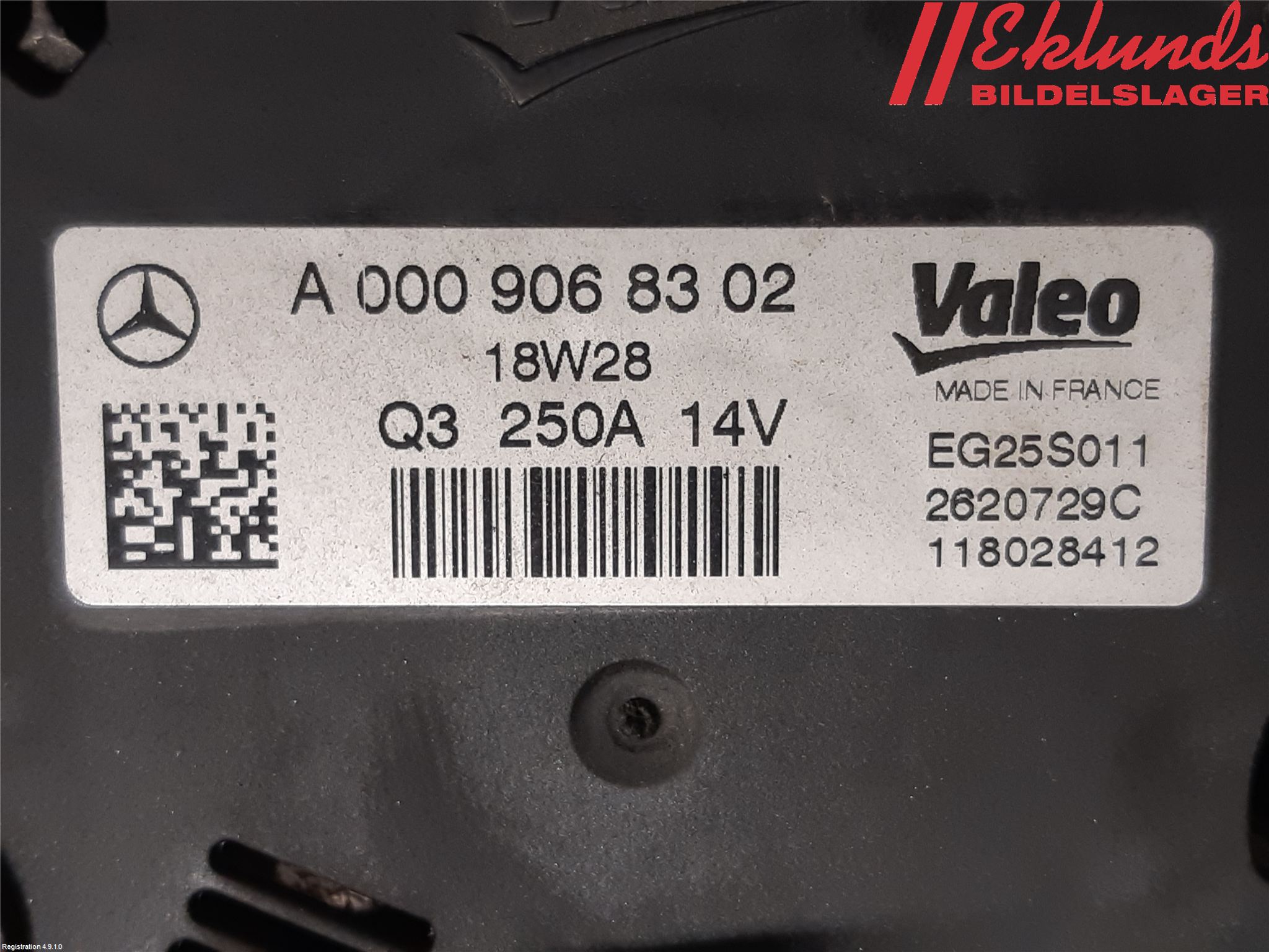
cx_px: 634
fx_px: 953
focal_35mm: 26
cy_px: 476
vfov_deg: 53.1
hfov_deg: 67.3
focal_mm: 3.93
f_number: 1.7
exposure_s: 1/50
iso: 80
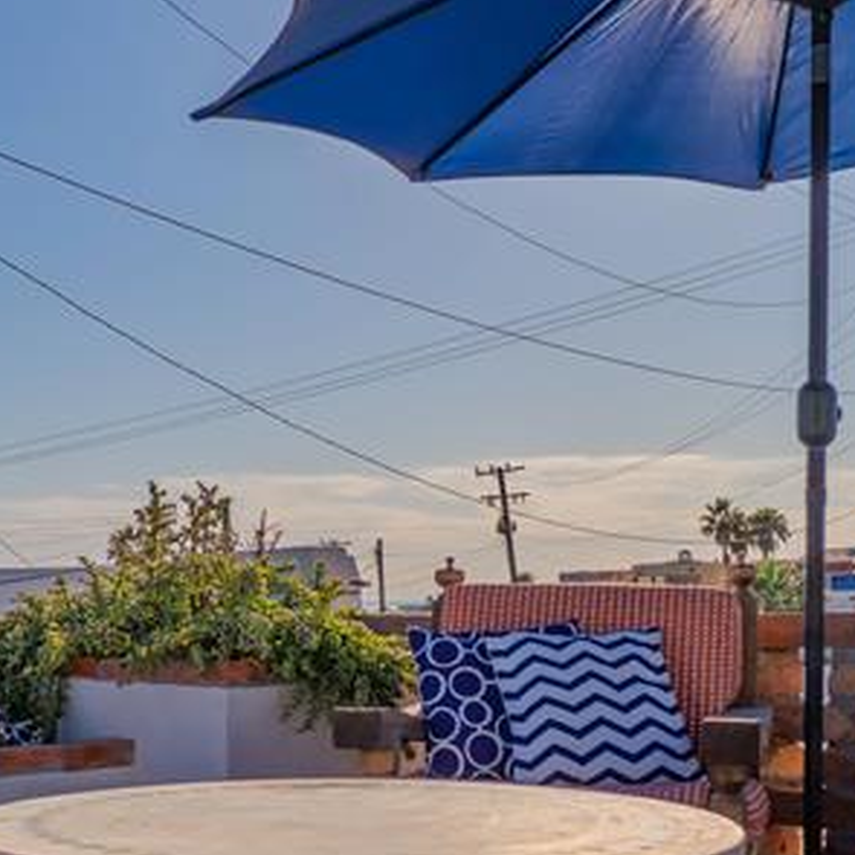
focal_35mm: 59
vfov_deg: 28.9
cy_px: 568
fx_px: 1649
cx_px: 200
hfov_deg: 28.6
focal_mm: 20
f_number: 4.5
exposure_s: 1/4000
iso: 64
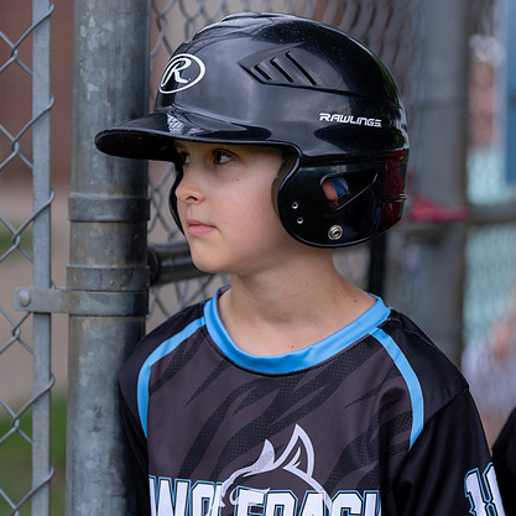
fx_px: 2715
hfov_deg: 10.9
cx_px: 288
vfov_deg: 10.9
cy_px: 250
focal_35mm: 161
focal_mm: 109
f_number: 2.8
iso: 160
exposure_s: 1/400
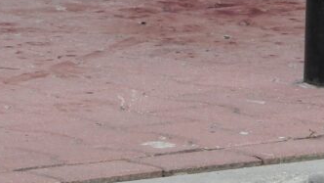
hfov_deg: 2.3
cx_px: 114
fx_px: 7949
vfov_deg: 1.3
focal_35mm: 925
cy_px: -99
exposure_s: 1/160
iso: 100
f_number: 4.5
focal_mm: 49.5
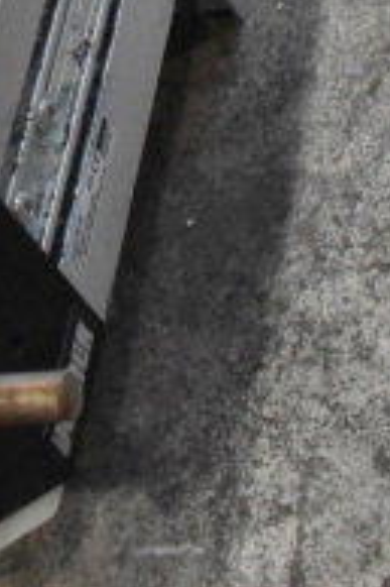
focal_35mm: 156
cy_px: -688
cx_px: -3
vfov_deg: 11.5
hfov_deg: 8.7
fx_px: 2539
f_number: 10
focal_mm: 22
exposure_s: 1/400
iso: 6400
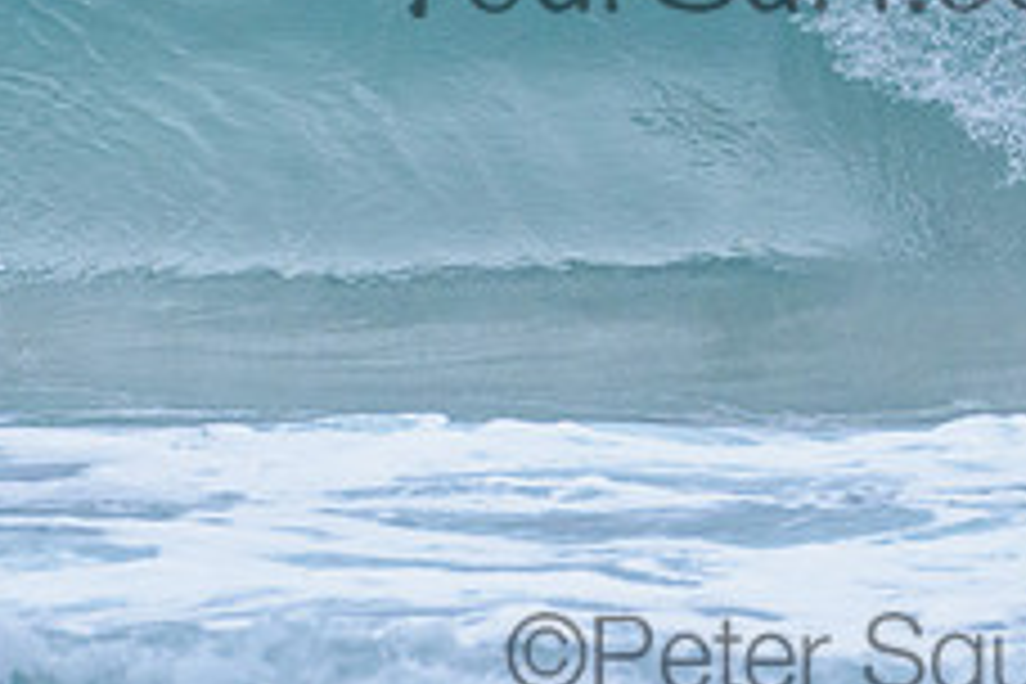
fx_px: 44514
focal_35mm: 1562
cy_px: -160
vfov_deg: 0.9
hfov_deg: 1.3
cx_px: 912
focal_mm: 500
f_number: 5.6
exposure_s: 1/2000
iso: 2800
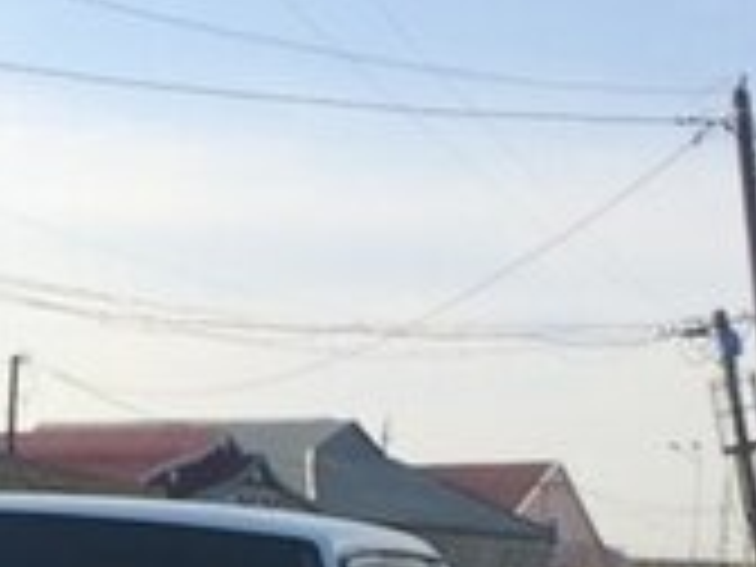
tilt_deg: -6.0
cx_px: -36
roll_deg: -4.1
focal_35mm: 114
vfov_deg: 12.2
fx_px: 2490
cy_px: 929
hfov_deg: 16.8
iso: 32
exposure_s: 1/1490
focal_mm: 4.15
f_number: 2.2
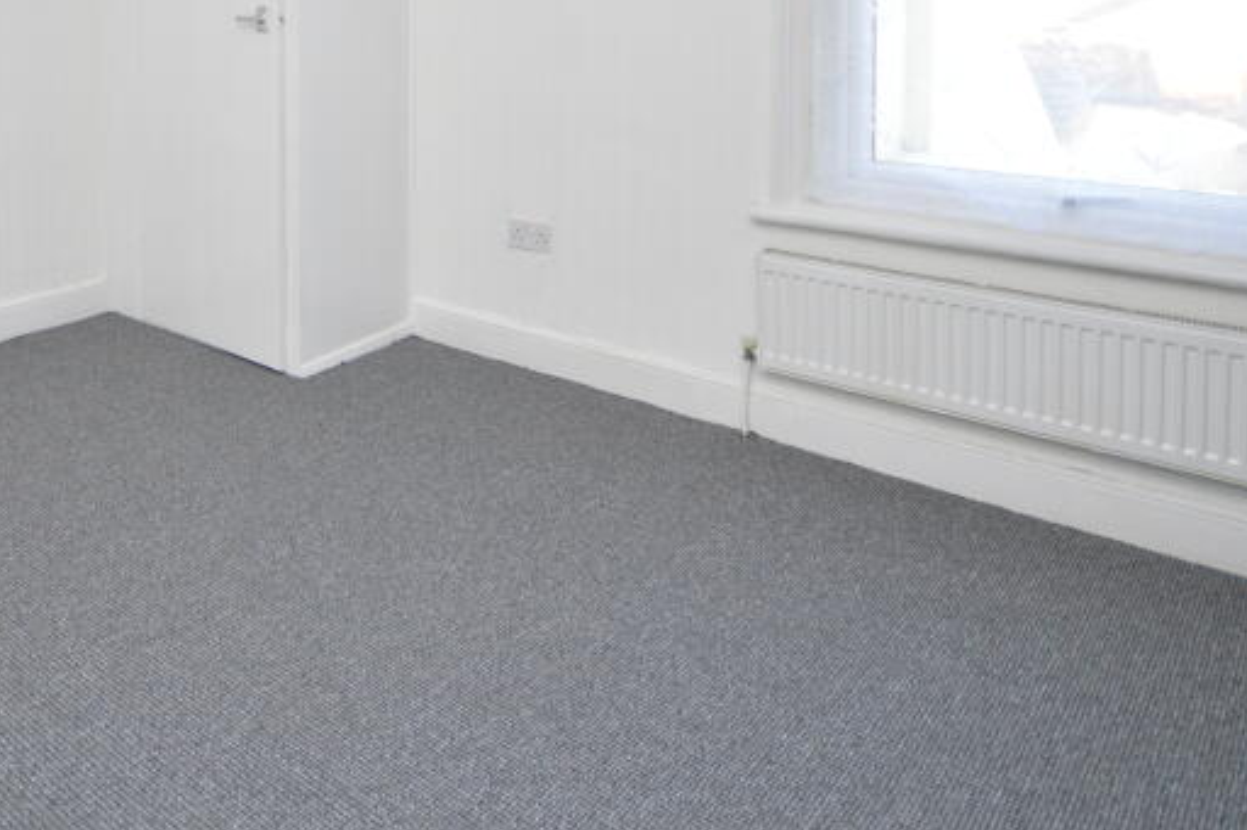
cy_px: 6
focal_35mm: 30
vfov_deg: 38.8
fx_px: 1039
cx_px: 224
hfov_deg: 56.7
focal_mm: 10
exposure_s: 1/60
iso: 450
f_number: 4
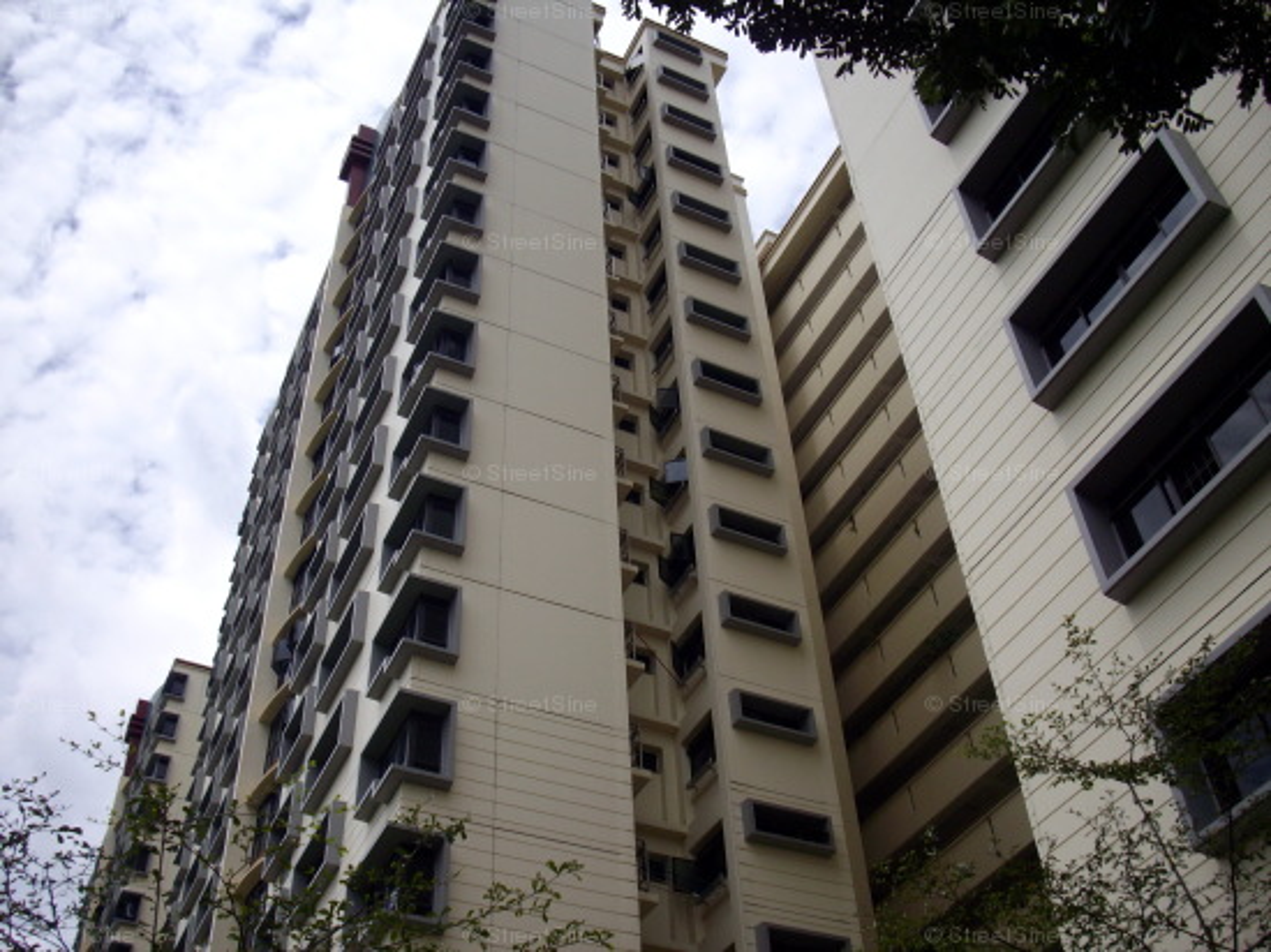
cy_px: 476
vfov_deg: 38.6
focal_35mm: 37
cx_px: 636
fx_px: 1358
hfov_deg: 50.2
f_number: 5.6
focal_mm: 6.2
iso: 80
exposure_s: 1/640
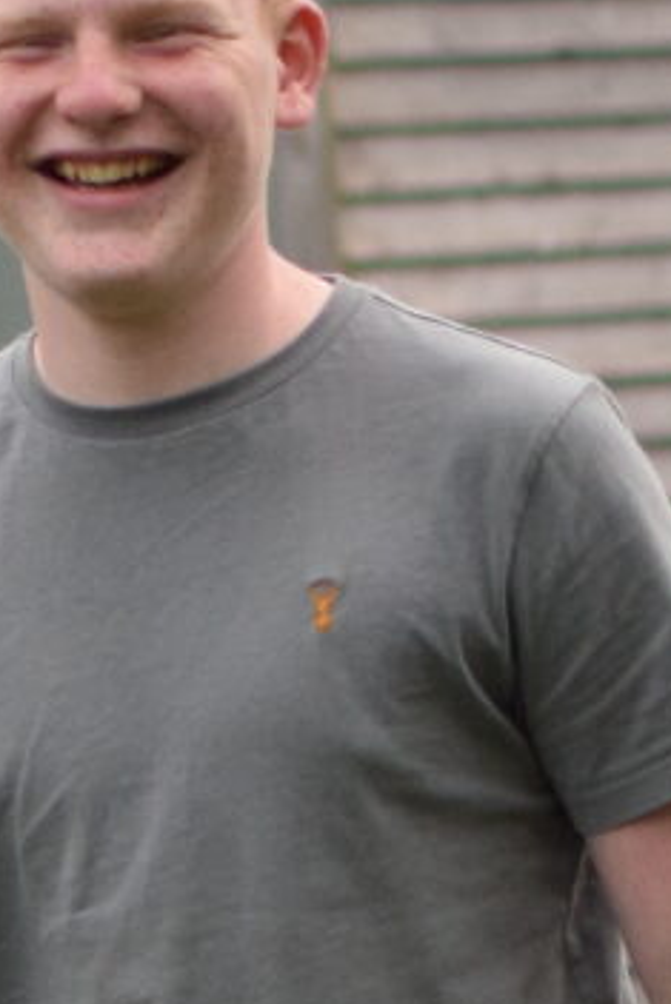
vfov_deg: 6.4
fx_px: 8995
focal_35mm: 322
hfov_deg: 4.3
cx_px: 26
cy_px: 1112
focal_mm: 35
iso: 800
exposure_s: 1/500
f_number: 2.2
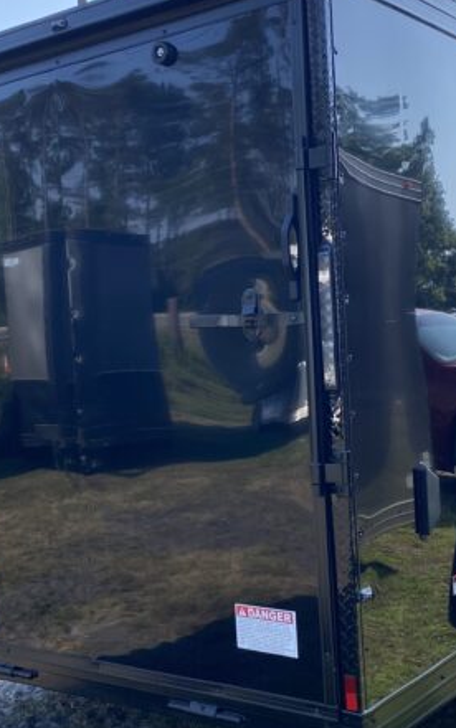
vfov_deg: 40.3
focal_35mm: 50
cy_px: 373
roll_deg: +1.2
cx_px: 236
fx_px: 993
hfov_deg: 25.9
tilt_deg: -0.2
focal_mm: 4.25
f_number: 1.8
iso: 32
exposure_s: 1/1412
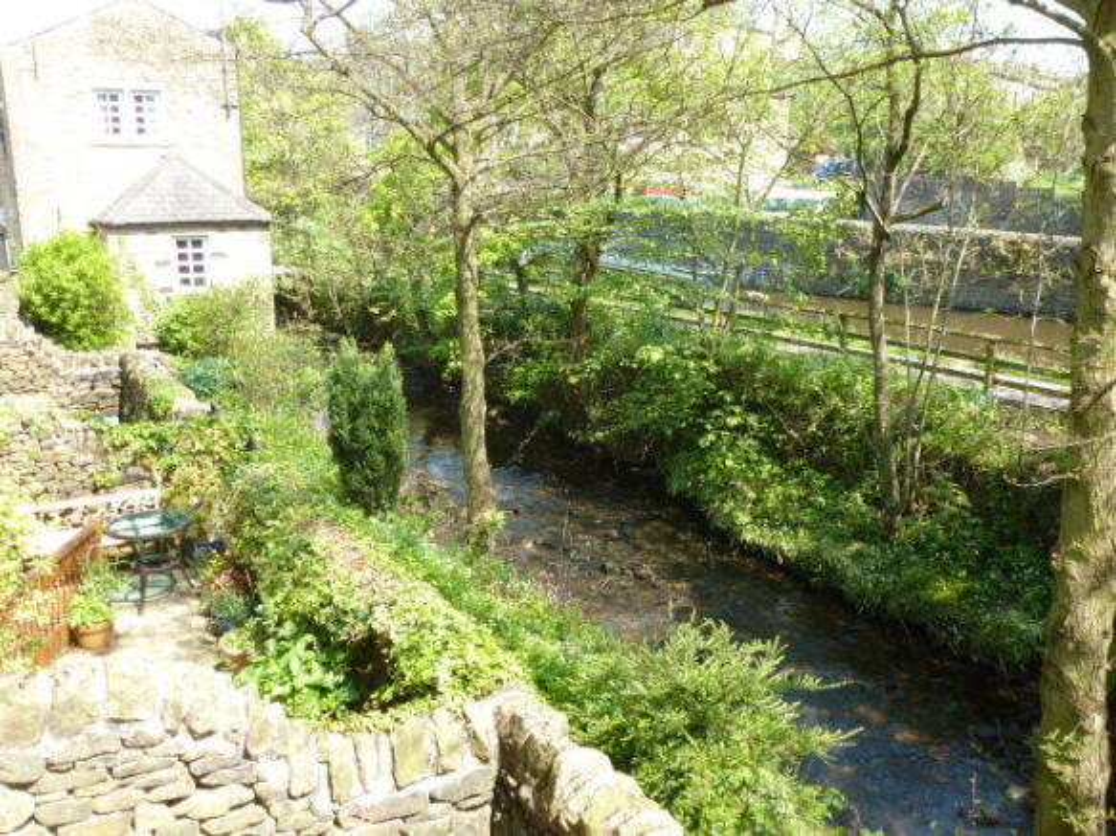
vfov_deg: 46.8
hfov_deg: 60.0
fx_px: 967
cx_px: 558
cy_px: 418
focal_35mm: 30
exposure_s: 1/125
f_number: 3.5
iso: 100
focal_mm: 5.4
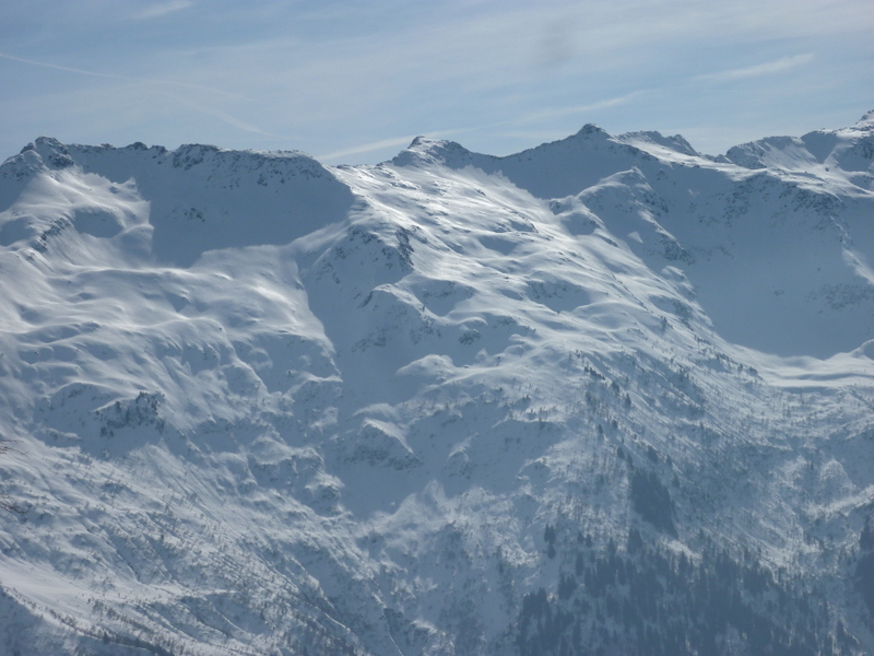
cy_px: 328
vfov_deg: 16.4
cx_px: 437
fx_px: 2272
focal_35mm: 90
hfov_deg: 21.8
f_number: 6.3
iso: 80
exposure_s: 1/1600
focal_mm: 14.7
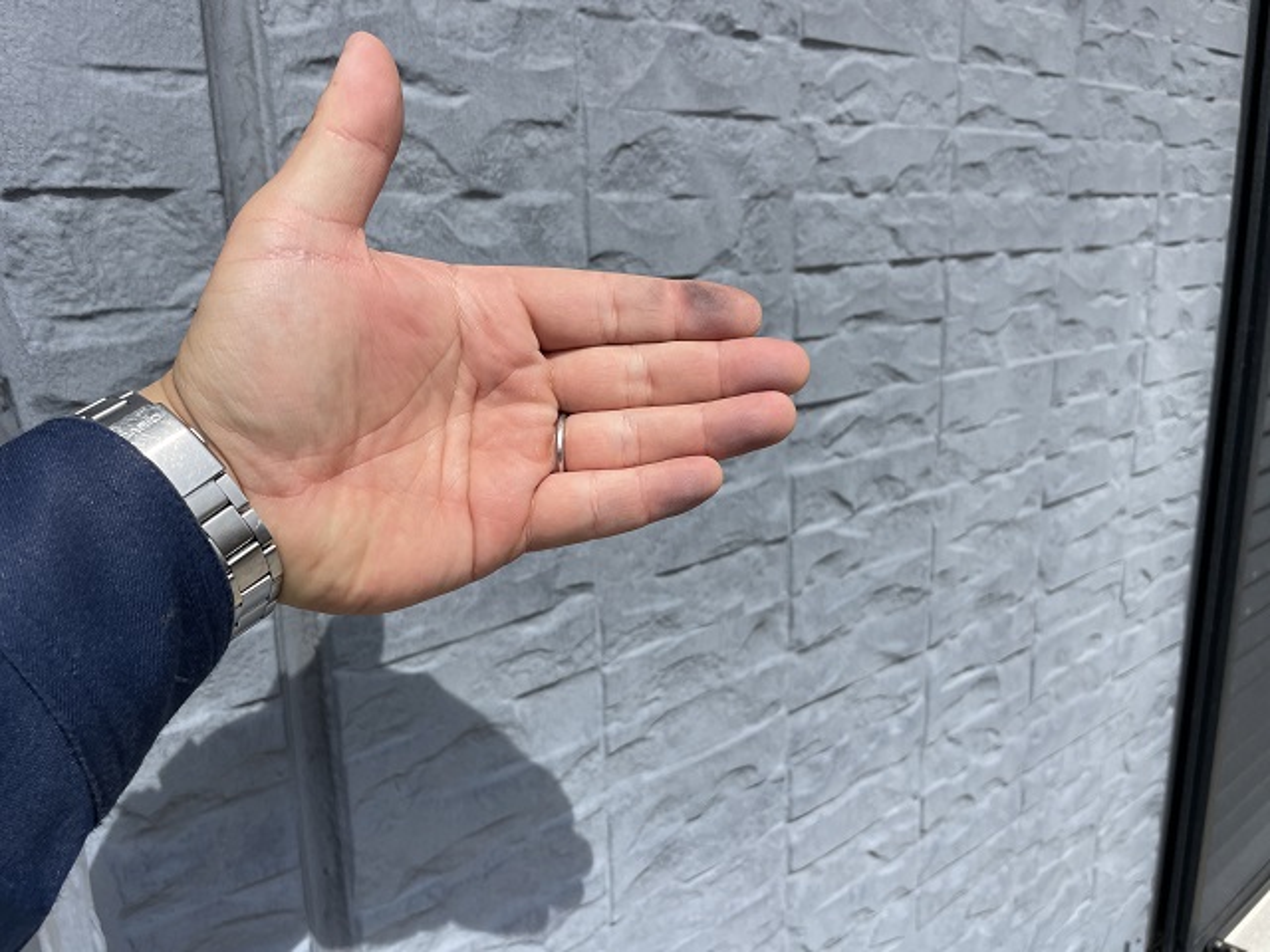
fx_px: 954
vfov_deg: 53.1
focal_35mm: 26
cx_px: 635
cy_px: 476
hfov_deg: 67.3
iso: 32
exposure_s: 1/3509
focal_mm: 4.2
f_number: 1.6
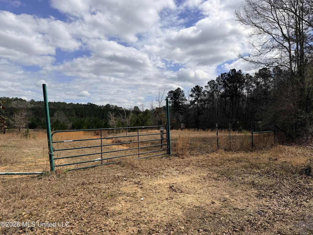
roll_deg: -0.4
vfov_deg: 56.8
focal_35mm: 24
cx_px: 156
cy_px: 118
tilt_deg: +1.5
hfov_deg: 71.6
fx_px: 217
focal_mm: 6.76
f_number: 1.78
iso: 80
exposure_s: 1/9091
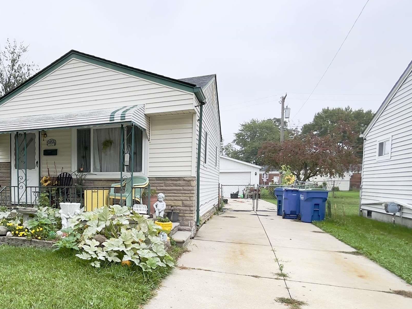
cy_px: 196
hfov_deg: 64.7
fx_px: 298
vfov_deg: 54.2
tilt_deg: -2.4
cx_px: 98
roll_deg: -0.4
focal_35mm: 25
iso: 25
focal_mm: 1.54
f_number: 2.4
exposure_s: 1/114
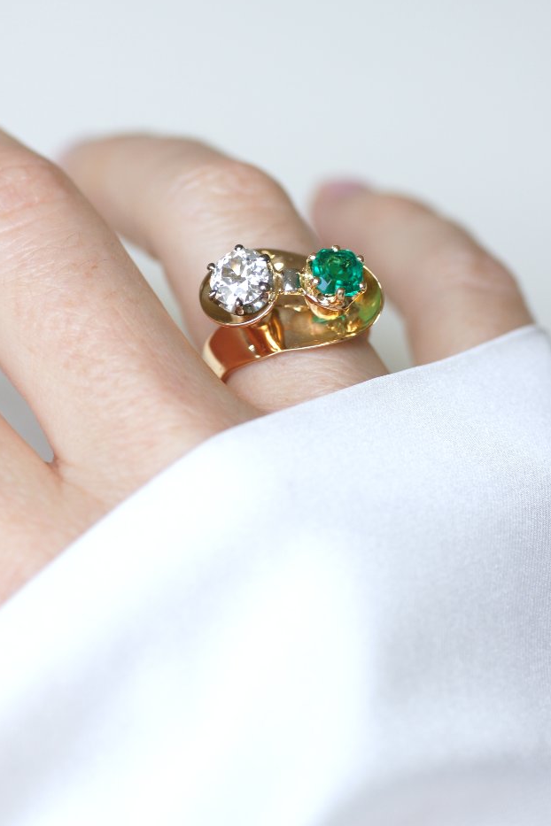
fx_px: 3099
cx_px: 295
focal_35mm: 135
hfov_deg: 10.2
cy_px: 323
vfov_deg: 15.2
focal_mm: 70
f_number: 4
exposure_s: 1/160
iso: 200
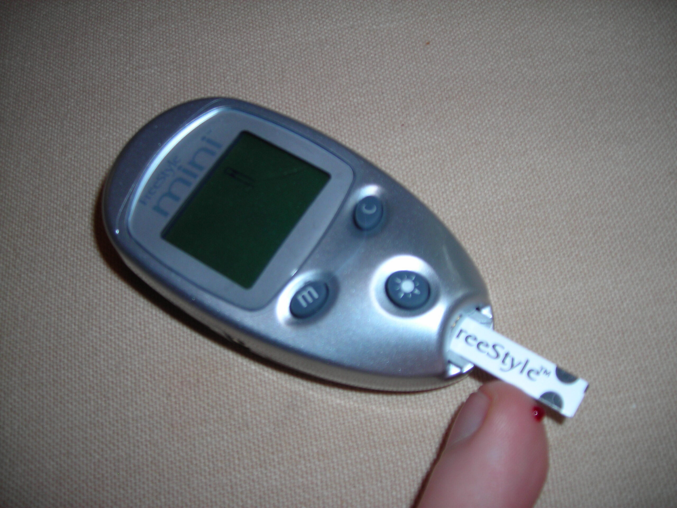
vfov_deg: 37.7
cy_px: 254
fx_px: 743
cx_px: 338
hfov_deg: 49.0
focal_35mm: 38
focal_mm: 6.3
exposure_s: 1/60.1
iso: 50
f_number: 3.2
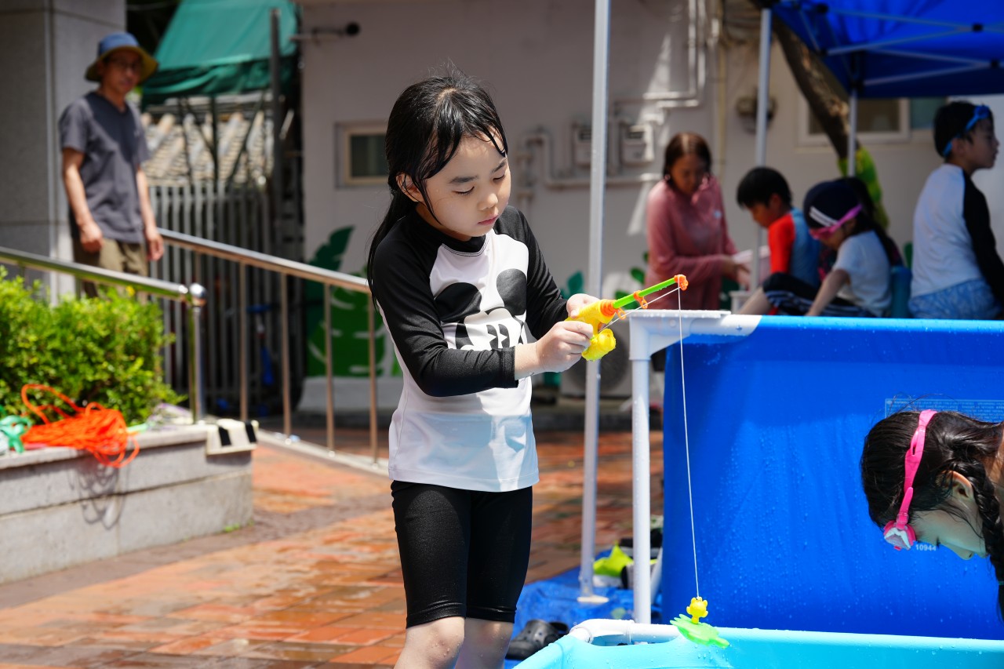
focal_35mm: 70
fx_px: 1952
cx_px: 502
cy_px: 334
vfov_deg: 19.5
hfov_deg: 28.8
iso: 100
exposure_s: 1/320
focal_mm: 70
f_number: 5.6
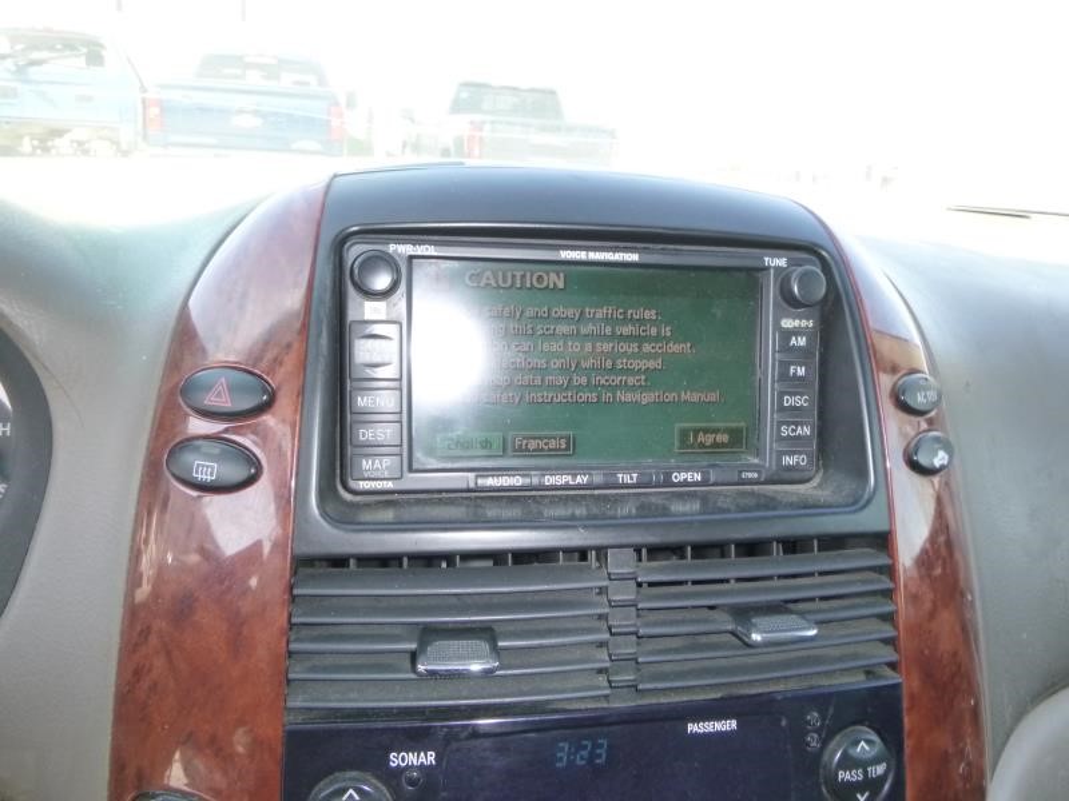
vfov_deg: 54.9
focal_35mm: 25
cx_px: 534
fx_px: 772
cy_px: 400
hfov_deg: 69.4
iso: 200
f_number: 3.9
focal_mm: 4.5
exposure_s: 1/60
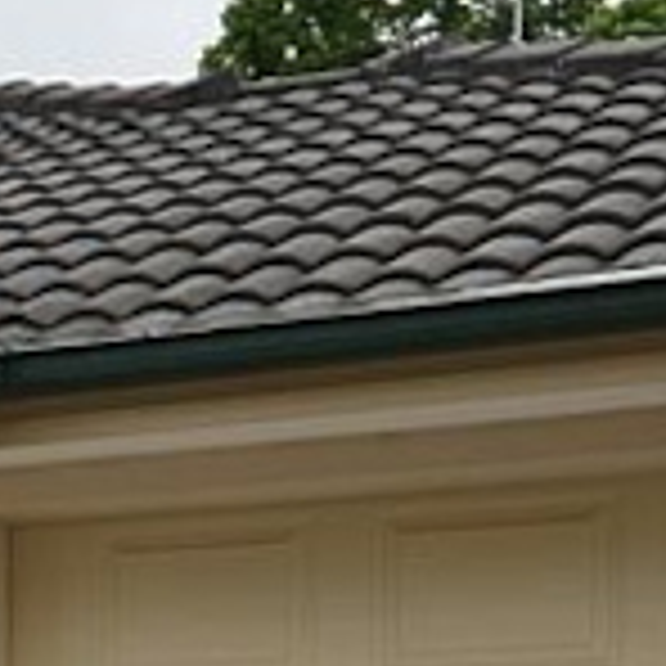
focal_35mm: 88
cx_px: -630
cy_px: 929
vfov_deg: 18.1
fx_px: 1916
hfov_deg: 15.9
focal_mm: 10
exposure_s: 1/60
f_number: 4
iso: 220
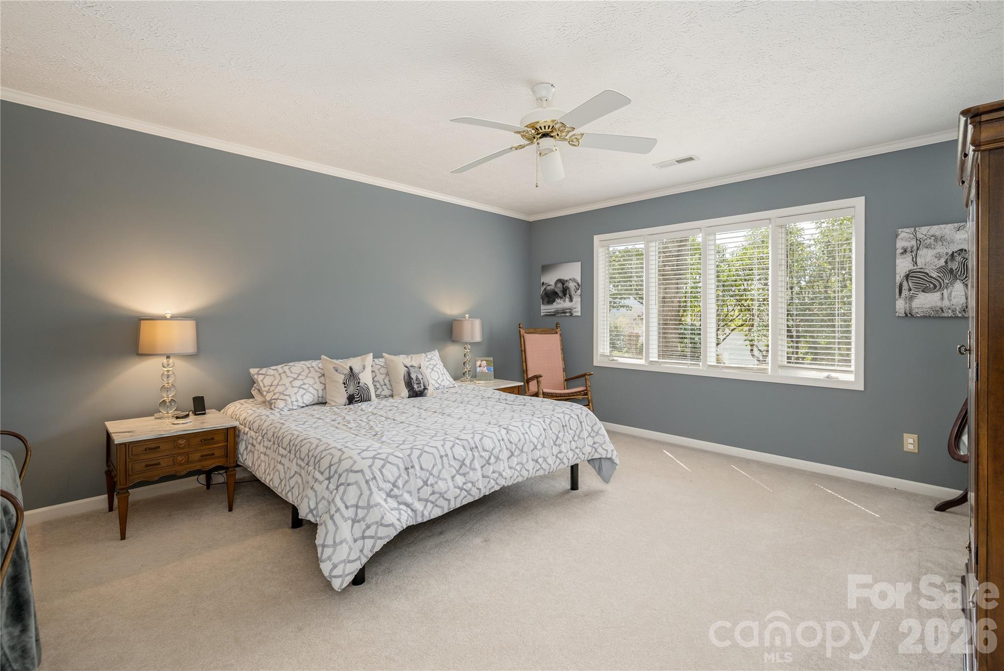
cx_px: 502
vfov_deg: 73.8
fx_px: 446
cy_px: 336
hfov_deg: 96.7
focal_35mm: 16
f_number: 7.1
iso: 320
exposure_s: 1/80
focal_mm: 16
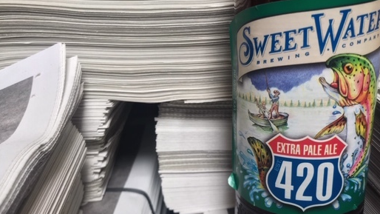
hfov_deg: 52.8
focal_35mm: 38
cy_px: 140
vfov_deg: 31.0
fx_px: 383
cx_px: 197
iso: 25
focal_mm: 3.99
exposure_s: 1/100
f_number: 1.8
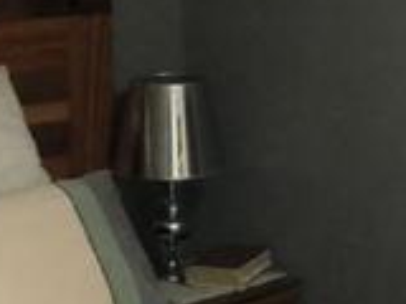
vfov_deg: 10.5
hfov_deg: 13.8
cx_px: 449
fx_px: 1642
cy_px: -5
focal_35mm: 140
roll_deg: -0.2
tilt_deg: -3.6
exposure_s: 1/30
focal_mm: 4
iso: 40
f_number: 1.8
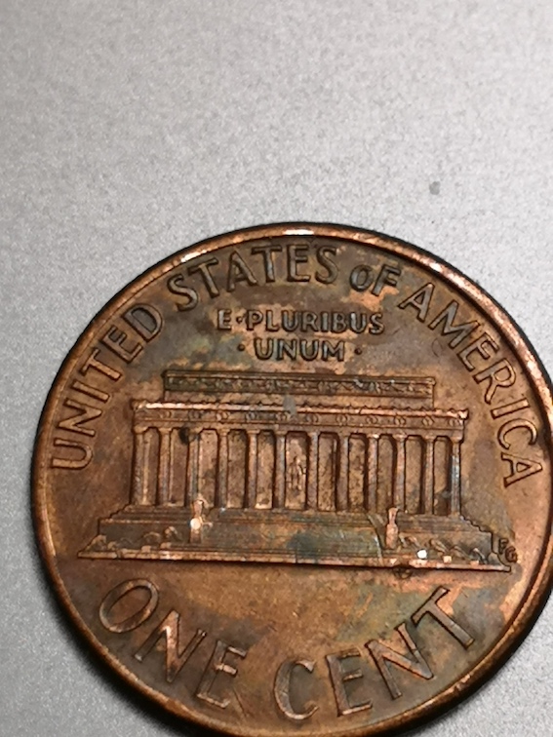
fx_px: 2854
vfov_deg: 14.7
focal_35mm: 134
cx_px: 276
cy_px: 368
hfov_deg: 11.1
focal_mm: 5.58
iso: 125
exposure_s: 1/50
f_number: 1.8
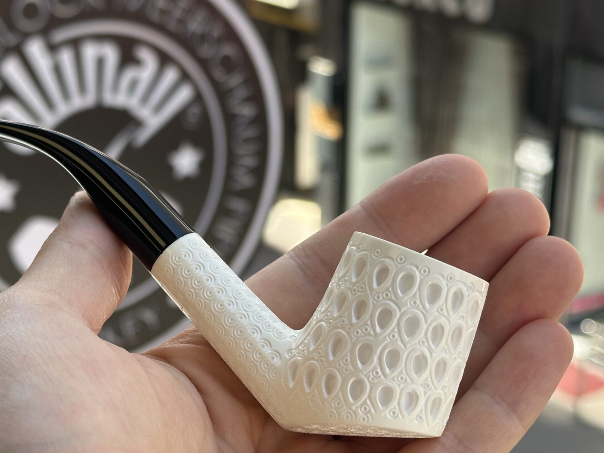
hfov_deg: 26.6
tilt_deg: -21.9
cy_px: 268
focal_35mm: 73
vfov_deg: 20.1
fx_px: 1274
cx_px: 234
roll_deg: +1.4
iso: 64
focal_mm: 6.86
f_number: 1.78
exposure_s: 1/631
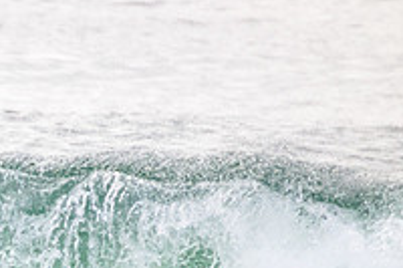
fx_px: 25983
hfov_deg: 0.9
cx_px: -173
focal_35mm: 2323
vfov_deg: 0.6
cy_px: 366
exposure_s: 1/2000
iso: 2000
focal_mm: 800
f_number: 11
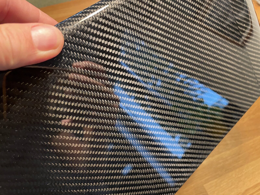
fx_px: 195
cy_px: 98
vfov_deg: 53.1
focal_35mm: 26
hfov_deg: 67.3
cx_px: 130
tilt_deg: -59.8
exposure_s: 1/25
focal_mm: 4.2
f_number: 1.6
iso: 500
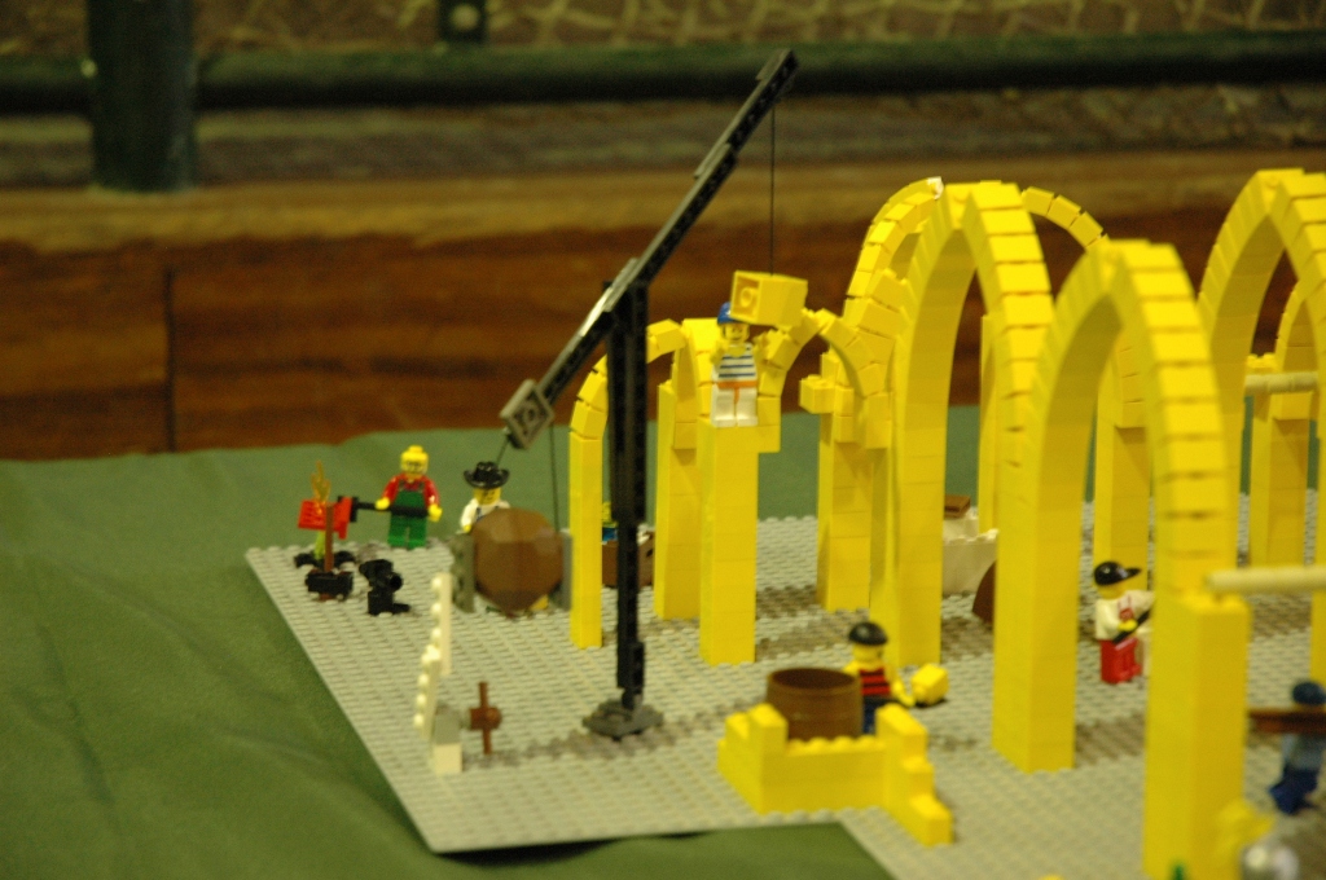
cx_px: 663
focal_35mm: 105
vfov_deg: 13.0
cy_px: 440
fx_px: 3863
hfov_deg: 19.5
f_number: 4.5
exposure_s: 1/10
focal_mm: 70
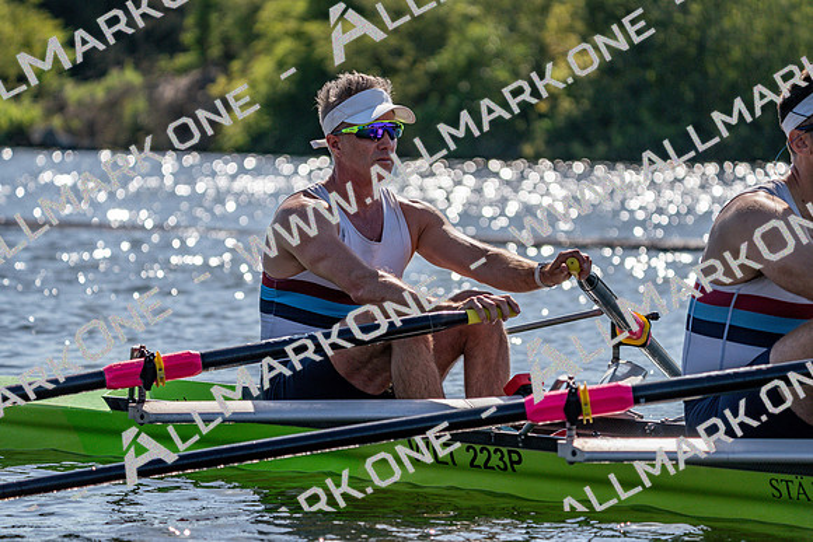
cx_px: 406
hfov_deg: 10.3
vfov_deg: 6.9
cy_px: 271
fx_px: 4518
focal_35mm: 200
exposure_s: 1/2000
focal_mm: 200
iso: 200
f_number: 5.6
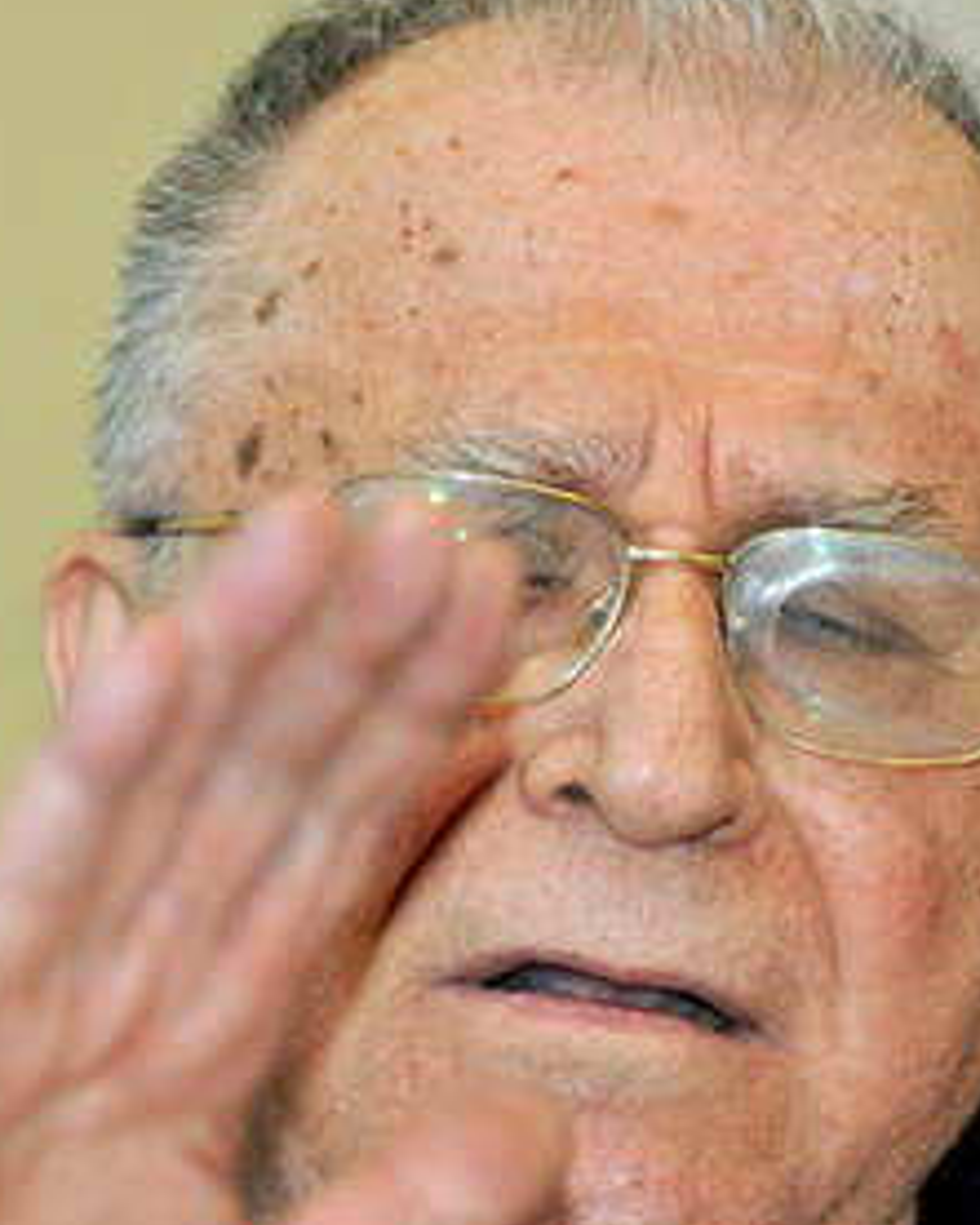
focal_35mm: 642
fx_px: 23263
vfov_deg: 3.0
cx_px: 588
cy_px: 695
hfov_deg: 2.4
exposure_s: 1/125
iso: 640
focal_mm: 200
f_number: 4
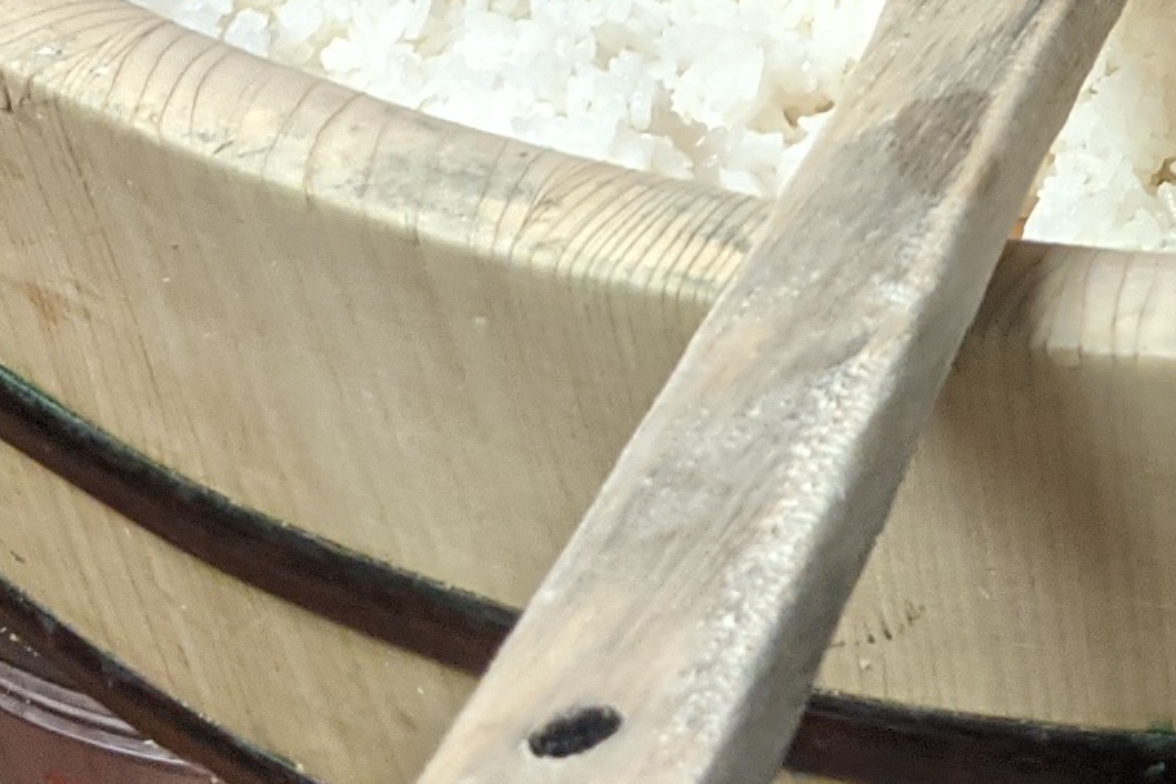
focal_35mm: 148
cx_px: 1526
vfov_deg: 8.8
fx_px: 4834
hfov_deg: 13.4
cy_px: -746
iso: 84
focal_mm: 4.38
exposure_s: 1/30
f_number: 1.73
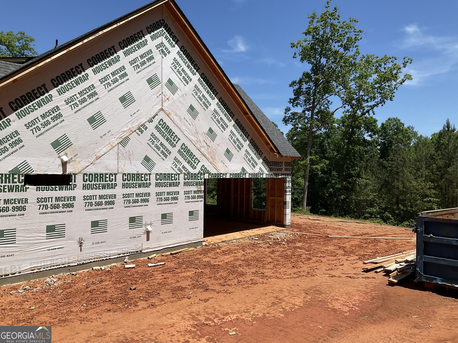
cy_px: 172
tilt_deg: -0.9
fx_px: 384
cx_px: 229
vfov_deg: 48.2
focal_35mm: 29
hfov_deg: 61.7
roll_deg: +0.5
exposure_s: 1/2801
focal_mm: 3
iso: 16
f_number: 1.8
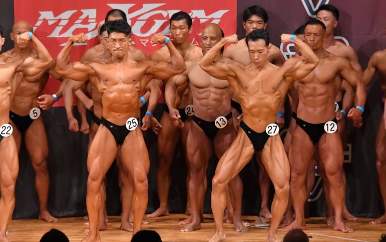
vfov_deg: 4.5
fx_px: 3072
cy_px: 128
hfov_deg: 7.2
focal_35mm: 292
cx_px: 192
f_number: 5.6
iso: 11400
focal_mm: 190
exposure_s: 1/400
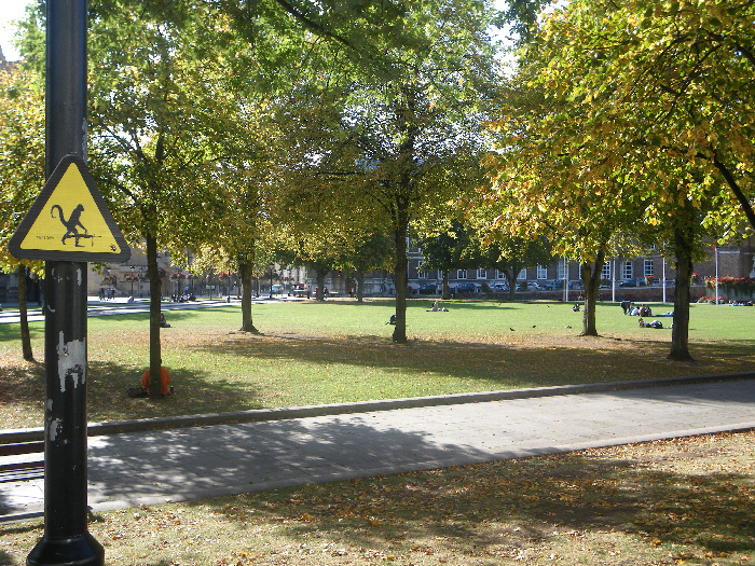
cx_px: 378
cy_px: 283
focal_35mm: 39
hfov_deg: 47.9
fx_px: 851
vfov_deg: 36.8
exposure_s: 1/250
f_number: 3
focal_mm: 6.9
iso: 64
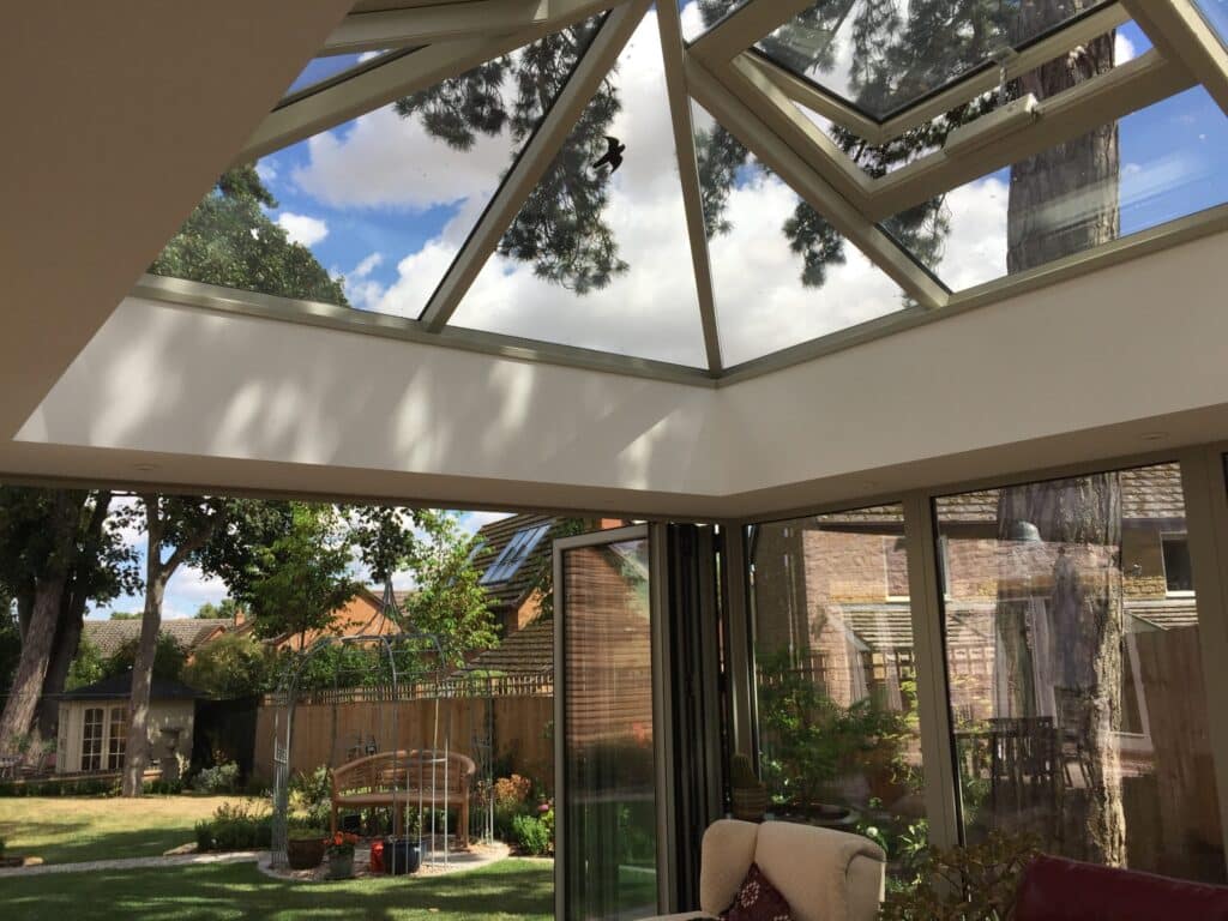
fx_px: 1029
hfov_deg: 61.7
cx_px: 614
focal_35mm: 29
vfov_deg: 48.2
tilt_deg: +7.8
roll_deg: +0.0
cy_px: 460
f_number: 2.2
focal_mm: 4.15
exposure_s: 1/1721
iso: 32
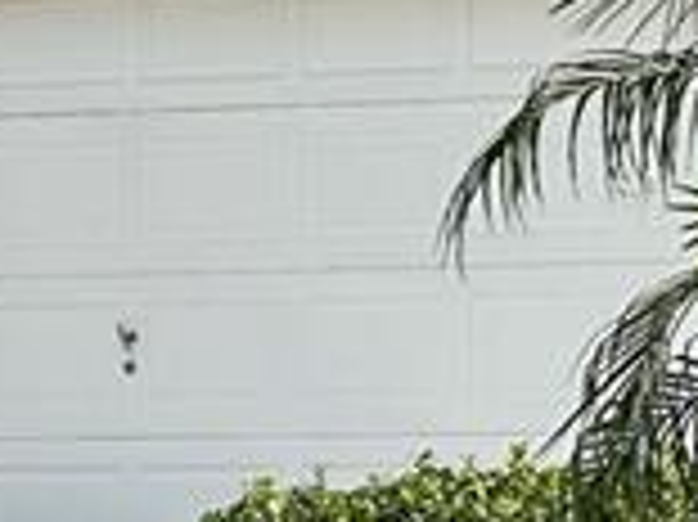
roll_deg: +0.6
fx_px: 3466
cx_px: 1193
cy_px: 130
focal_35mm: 172
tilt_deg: +3.7
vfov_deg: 8.6
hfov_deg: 10.9
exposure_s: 1/4444
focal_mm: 5.7
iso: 50
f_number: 1.5
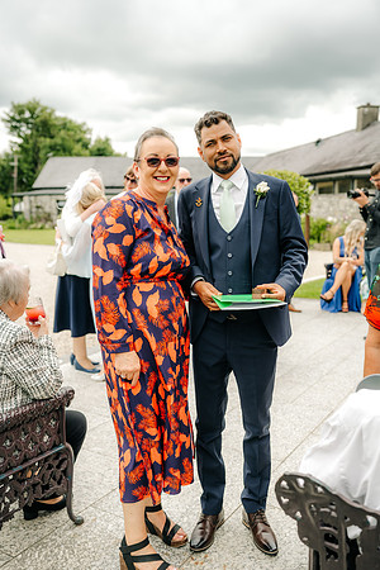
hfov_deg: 37.9
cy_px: 285
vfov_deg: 54.4
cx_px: 190
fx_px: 554
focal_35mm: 35
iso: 100
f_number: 2.5
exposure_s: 1/1000
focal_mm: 35
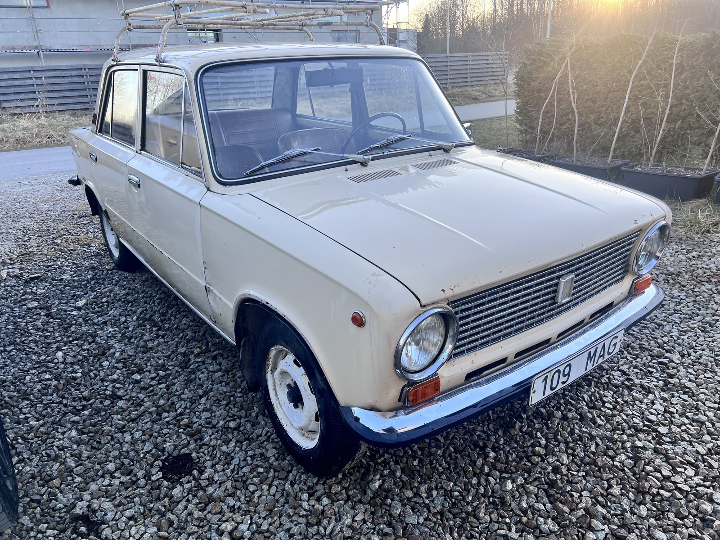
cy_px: 270
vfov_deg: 53.1
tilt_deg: -20.8
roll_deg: +2.0
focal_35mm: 26
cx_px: 360
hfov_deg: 67.3
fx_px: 541
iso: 50
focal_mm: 5.7
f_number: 1.5
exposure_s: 1/333
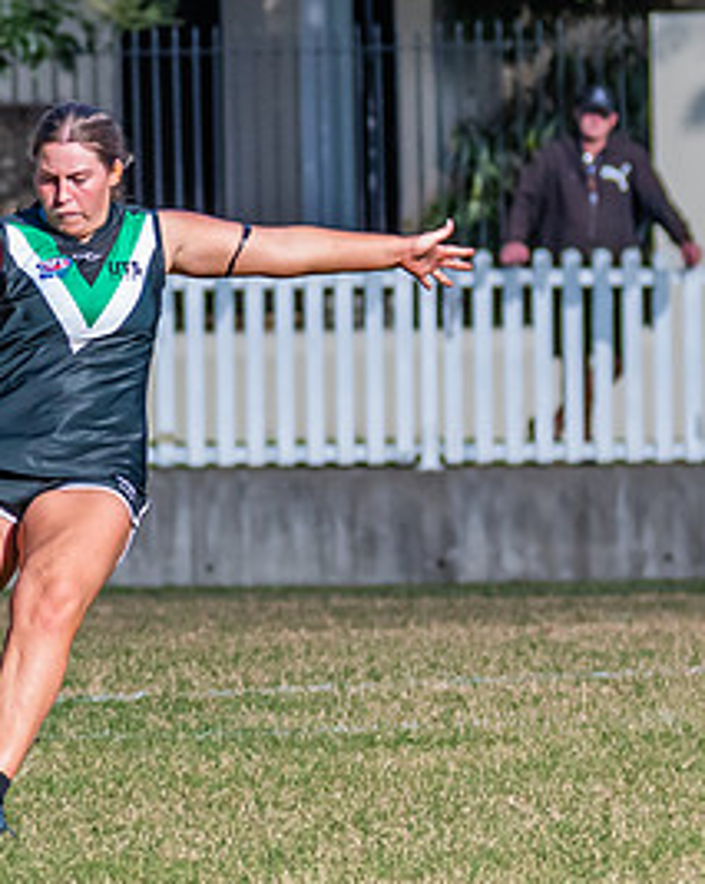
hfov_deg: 1.6
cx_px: -17
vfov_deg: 2.1
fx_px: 24585
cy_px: 299
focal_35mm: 941
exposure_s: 1/1600
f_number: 7.1
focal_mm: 220
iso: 800
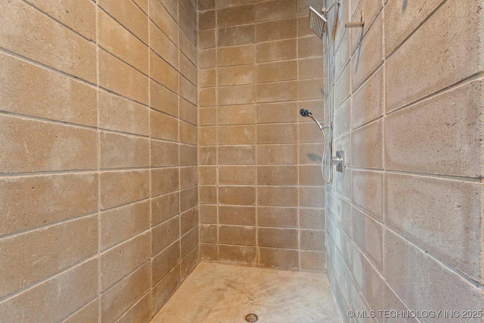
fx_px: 215
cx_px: 242
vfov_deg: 73.7
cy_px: 162
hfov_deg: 96.7
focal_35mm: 16
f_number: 9
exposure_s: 5
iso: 250
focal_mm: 16
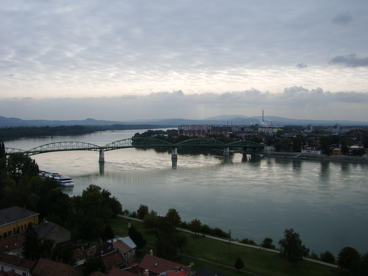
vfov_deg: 37.7
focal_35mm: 38
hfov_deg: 49.0
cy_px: 140
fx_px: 404
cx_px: 184
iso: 50
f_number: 4.3
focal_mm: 5.8
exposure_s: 1/640
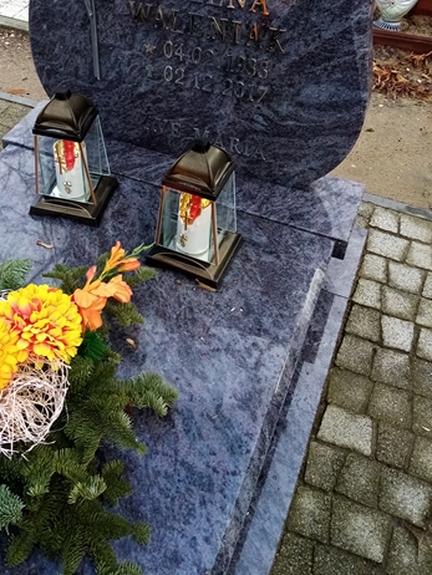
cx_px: 146
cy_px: 179
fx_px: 598
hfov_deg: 39.2
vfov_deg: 50.2
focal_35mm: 36
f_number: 1.8
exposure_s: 1/137
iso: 108
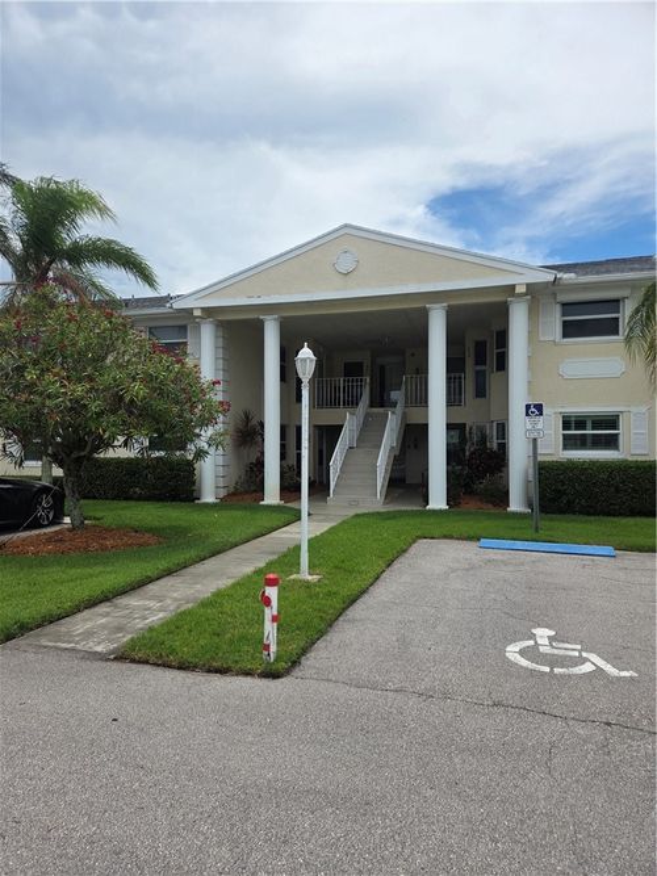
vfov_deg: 73.9
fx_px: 582
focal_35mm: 23
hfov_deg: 58.9
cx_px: 328
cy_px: 438
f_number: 1.8
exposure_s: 1/7328
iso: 80
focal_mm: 5.4
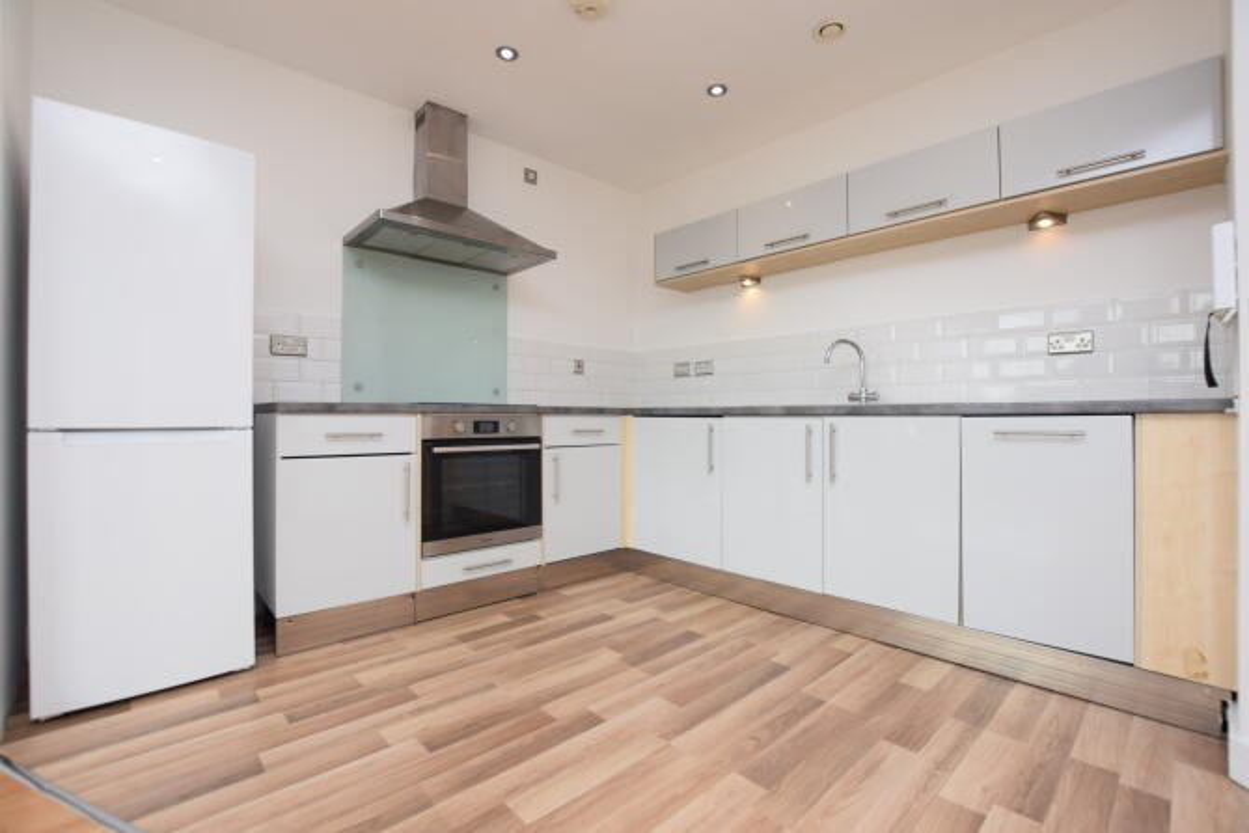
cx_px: 624
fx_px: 520
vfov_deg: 77.4
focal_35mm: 15
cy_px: 416
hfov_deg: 100.4
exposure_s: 1/125
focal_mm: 10
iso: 250
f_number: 5.6
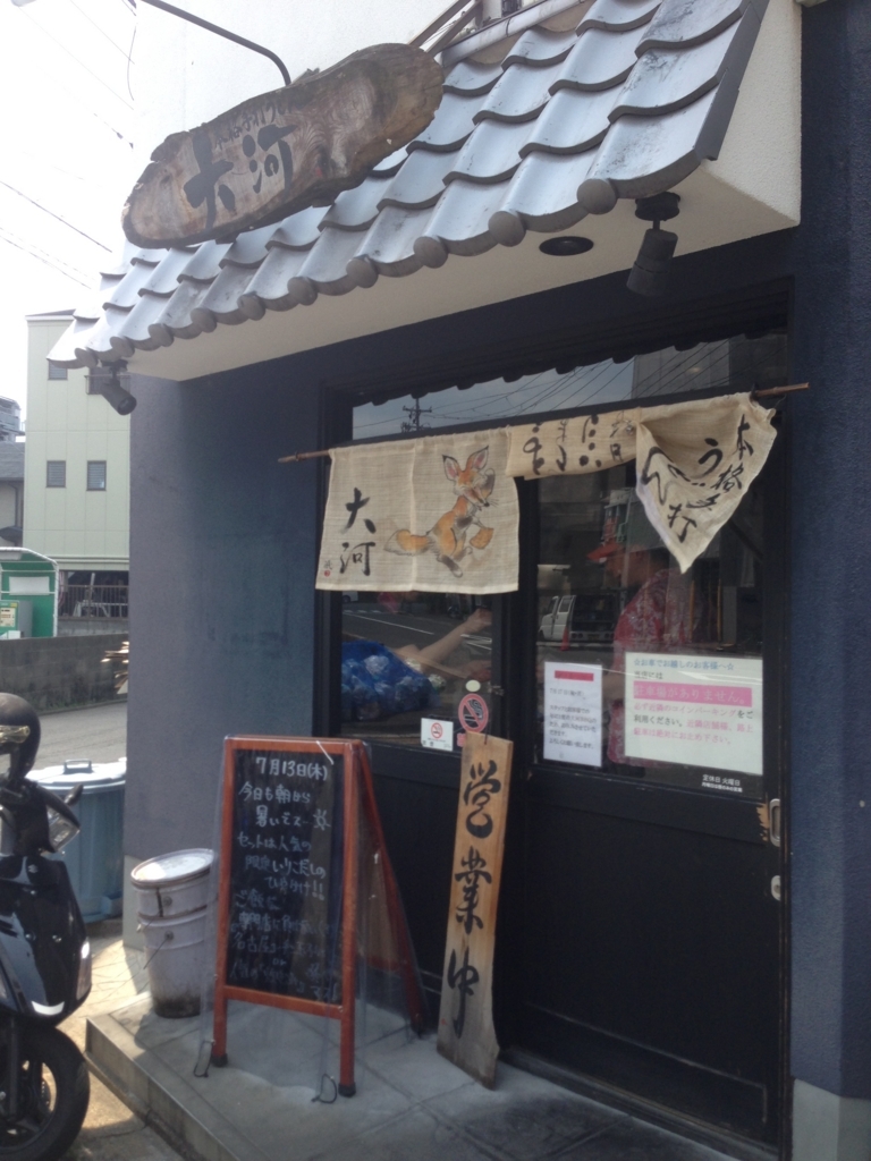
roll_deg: -2.5
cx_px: 436
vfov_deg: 55.4
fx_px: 1107
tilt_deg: +3.6
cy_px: 580
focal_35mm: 33
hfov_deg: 42.9
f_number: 2.4
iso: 50
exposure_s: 1/630
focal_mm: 4.12
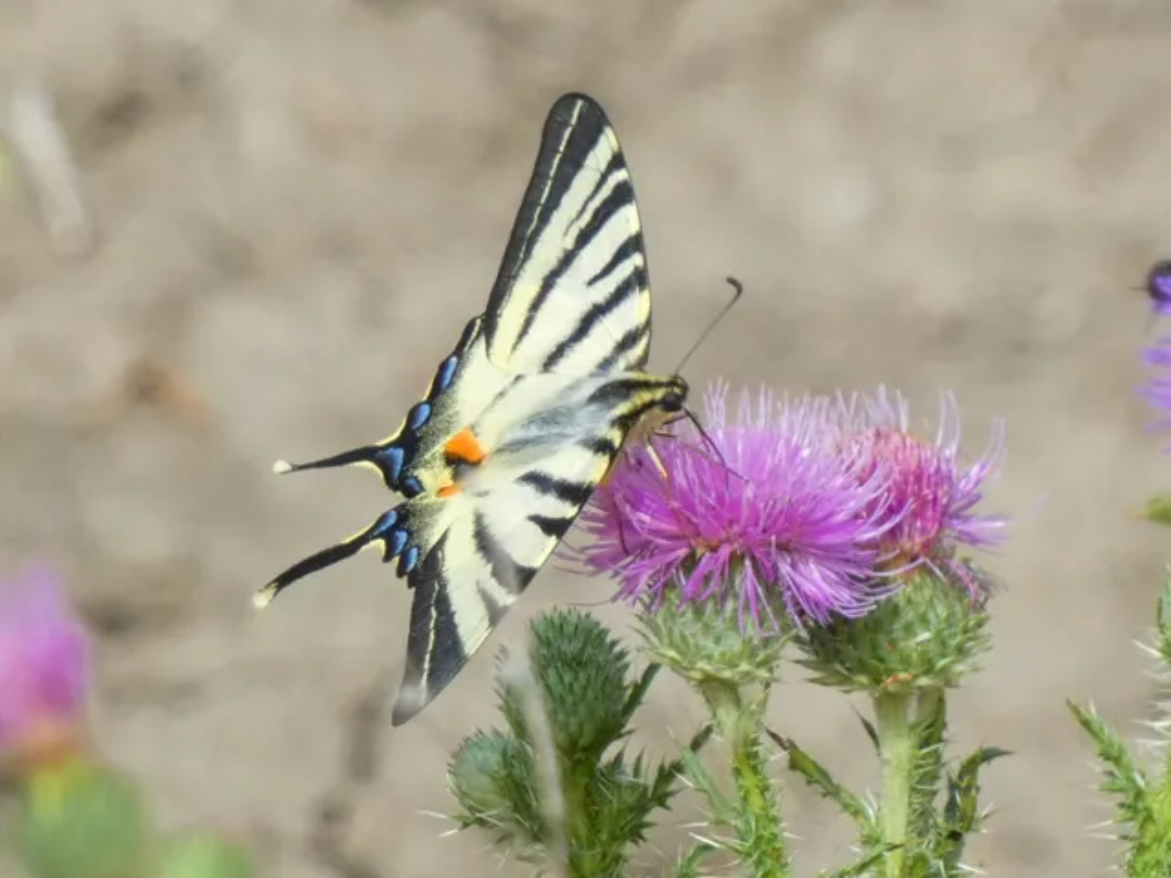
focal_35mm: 600
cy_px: 439
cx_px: 586
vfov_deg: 2.5
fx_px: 20297
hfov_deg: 3.3
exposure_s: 1/250
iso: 80
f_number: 5.6
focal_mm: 107.6
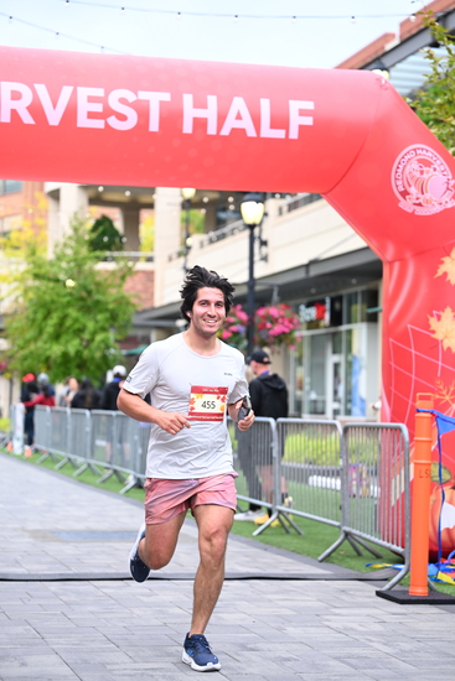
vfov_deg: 25.7
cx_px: 228
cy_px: 340
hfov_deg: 17.3
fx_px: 1497
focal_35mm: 79
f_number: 2.8
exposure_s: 1/1600
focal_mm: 79
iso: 1000
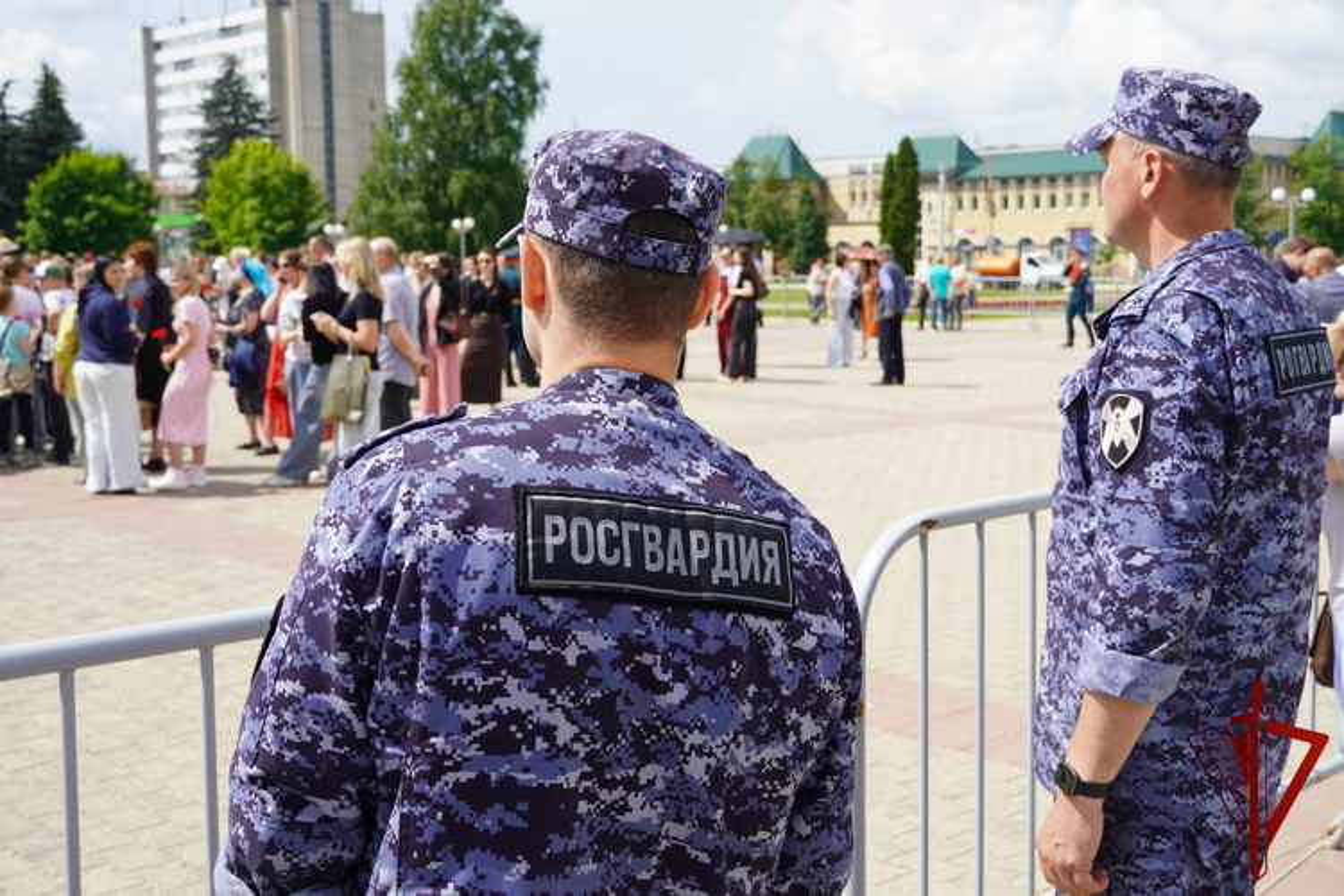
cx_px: 672
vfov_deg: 28.9
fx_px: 1736
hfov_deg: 42.3
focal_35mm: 46
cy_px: 448
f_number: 5
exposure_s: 1/500
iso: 100
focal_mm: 31
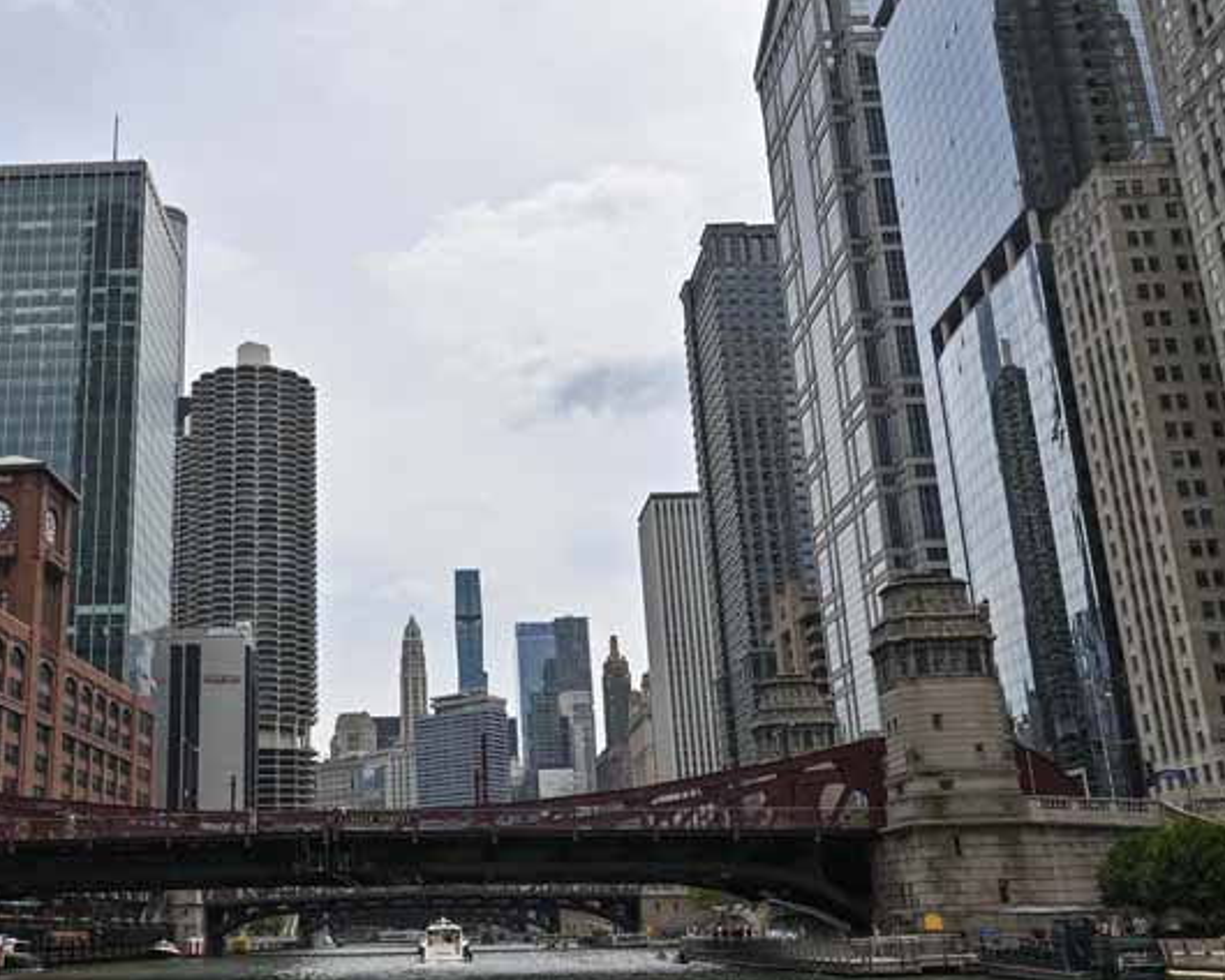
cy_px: 555
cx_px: 388
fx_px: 1233
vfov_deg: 43.3
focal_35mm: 34
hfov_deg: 51.7
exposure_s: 1/1600
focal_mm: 24
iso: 100
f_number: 5
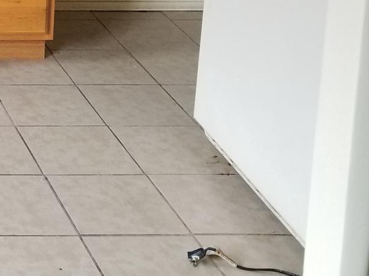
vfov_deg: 15.5
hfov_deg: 19.0
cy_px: -168
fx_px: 917
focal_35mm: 86
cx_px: -236
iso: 160
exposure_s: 1/30
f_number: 1.7
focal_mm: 4.25
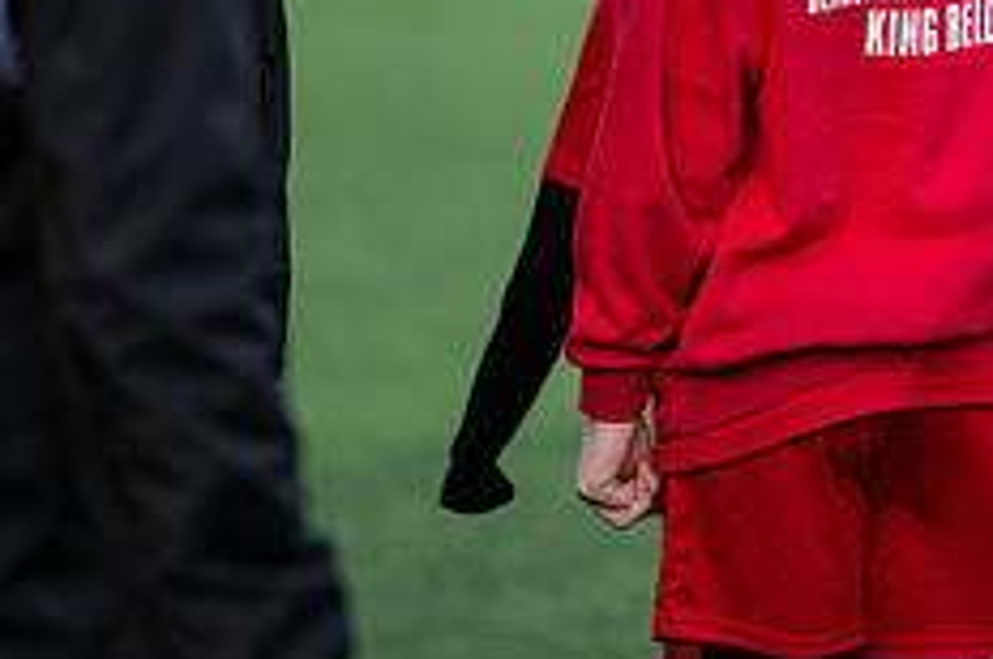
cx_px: 1207
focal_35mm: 394
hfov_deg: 5.2
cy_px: -133
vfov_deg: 3.5
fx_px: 10853
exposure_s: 1/2000
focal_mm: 135
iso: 100
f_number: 1.8
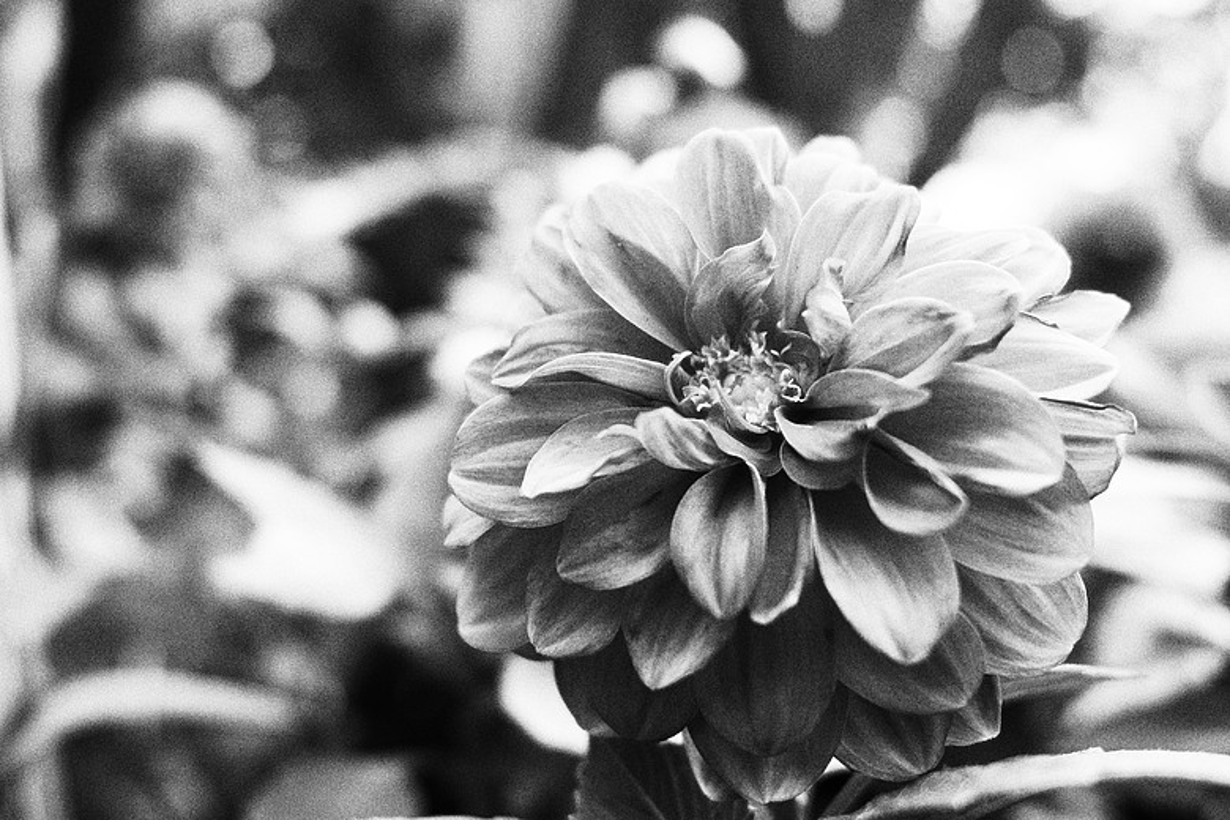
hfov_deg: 54.4
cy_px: 410
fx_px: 1196
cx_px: 615
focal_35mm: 35
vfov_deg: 37.9
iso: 320
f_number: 2.8
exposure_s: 1/100
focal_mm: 18.3
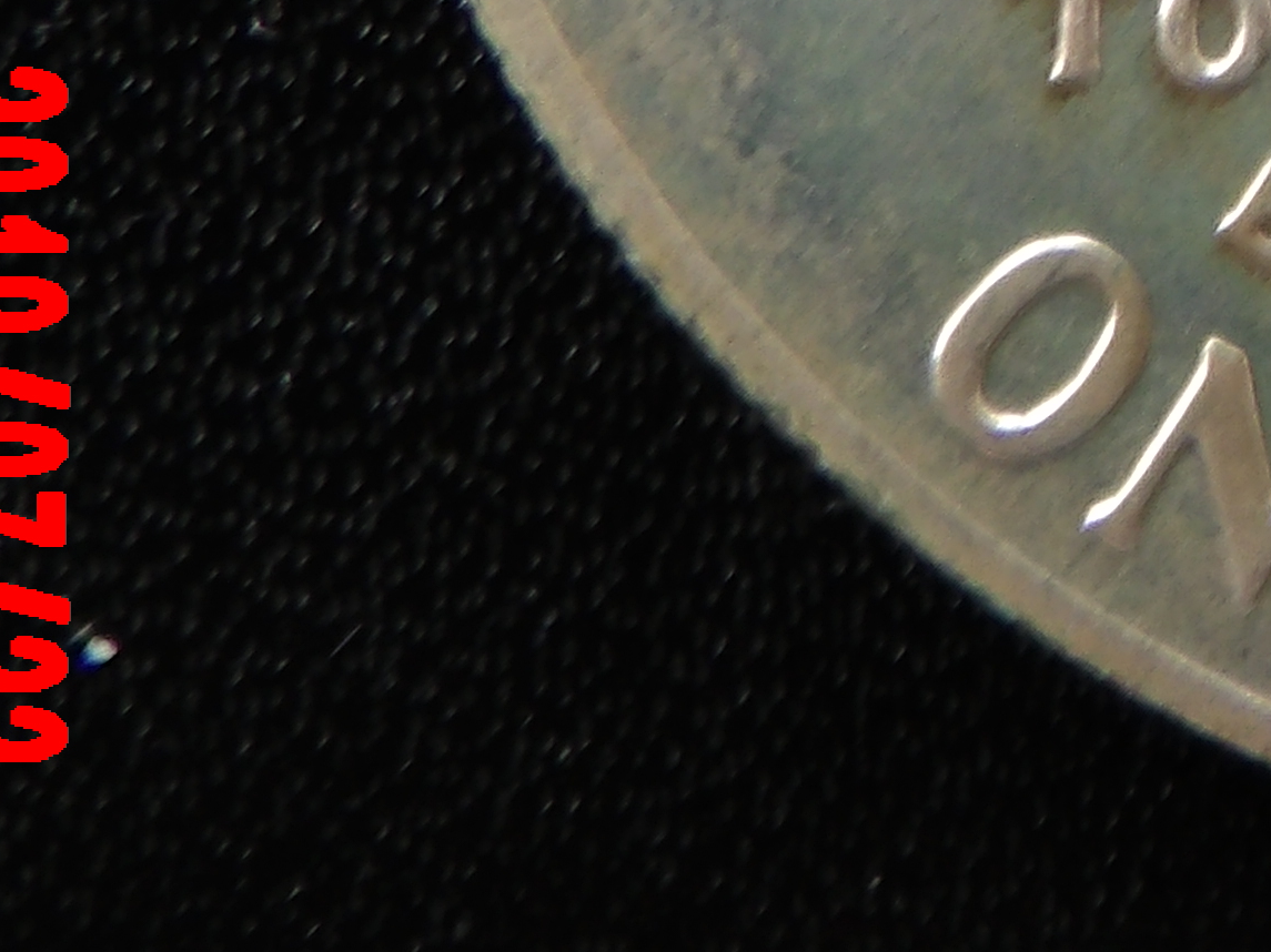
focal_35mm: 154
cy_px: -803
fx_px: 5653
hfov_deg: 11.9
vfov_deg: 9.2
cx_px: 2226
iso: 200
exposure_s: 1/24
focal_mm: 6.2
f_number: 4.5
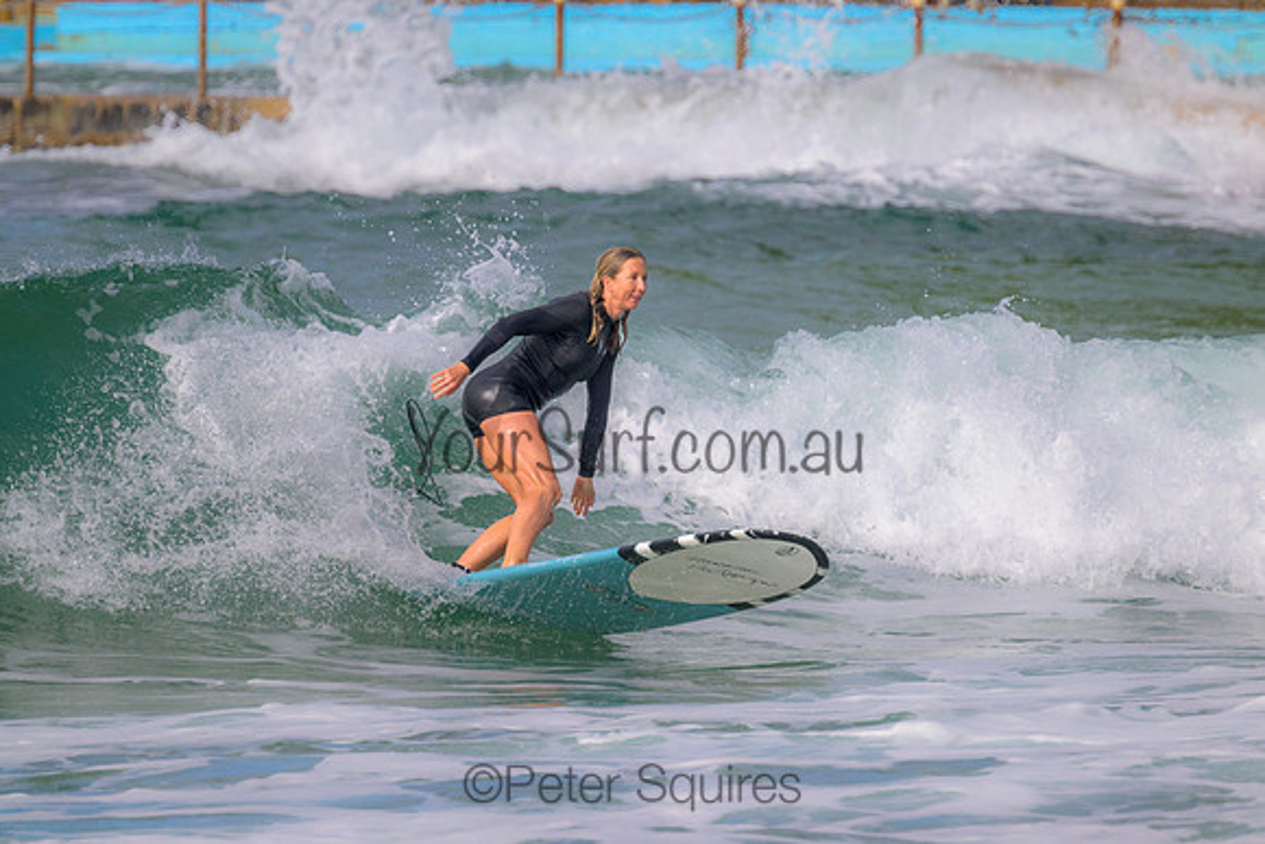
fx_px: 28116
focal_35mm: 800
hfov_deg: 2.6
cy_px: 422
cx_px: 632
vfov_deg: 1.7
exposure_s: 1/1250
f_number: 11
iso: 720
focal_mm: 800
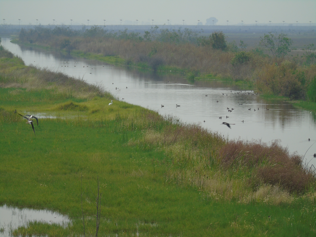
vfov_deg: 5.3
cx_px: 158
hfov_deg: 7.1
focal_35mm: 278
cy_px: 118
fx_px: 2538
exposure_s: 1/250
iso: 80
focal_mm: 50
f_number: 4.9
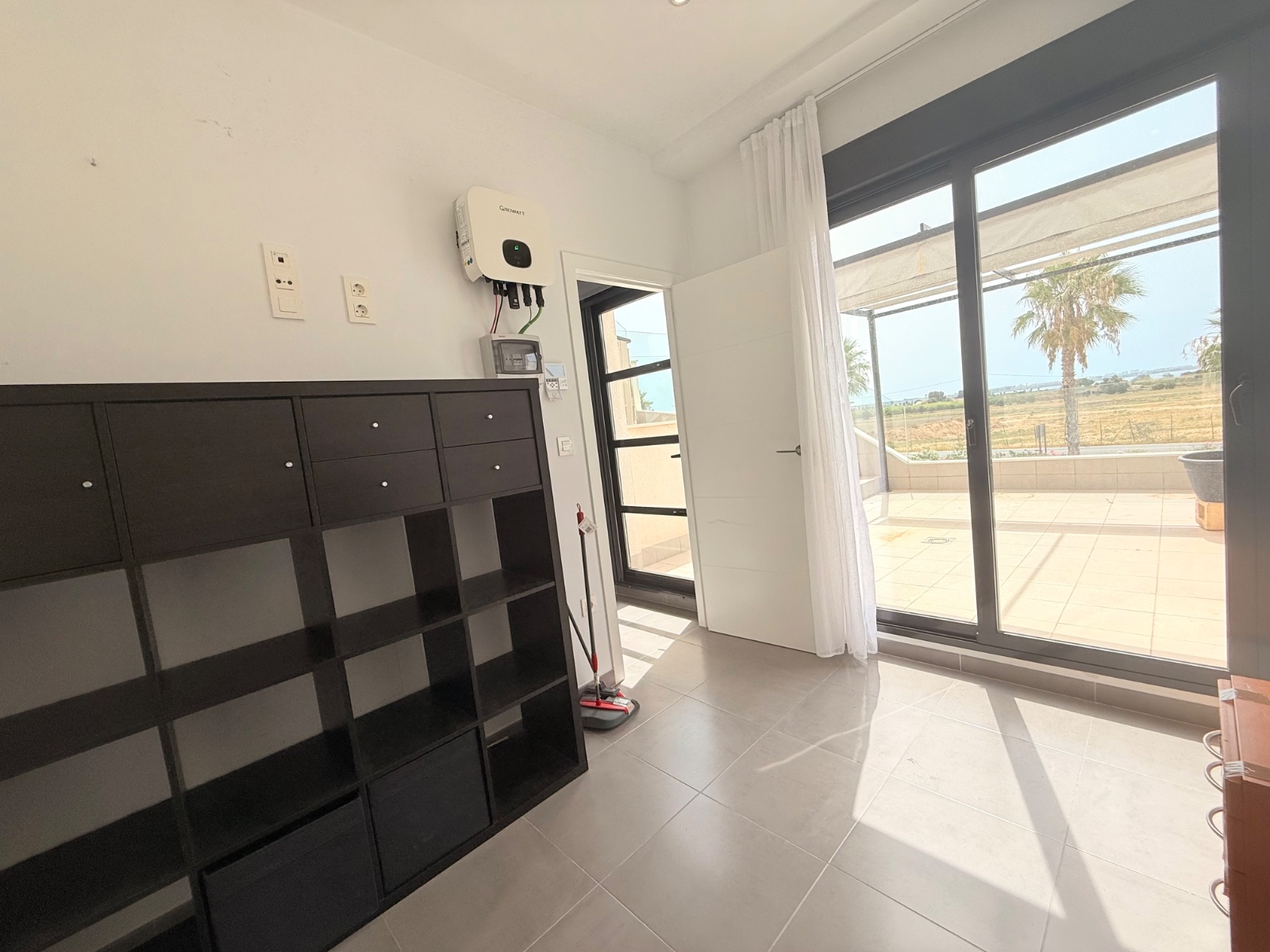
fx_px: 514
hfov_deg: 102.1
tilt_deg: -4.9
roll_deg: +5.7
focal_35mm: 14
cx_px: 635
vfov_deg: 85.7
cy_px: 476
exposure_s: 1/901
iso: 64
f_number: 2.2
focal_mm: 2.22
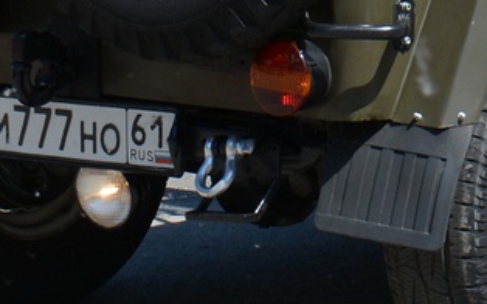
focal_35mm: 321
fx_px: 4259
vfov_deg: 4.1
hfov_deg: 6.5
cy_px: -254
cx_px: 532
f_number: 5.6
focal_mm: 44
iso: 400
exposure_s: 1/1600
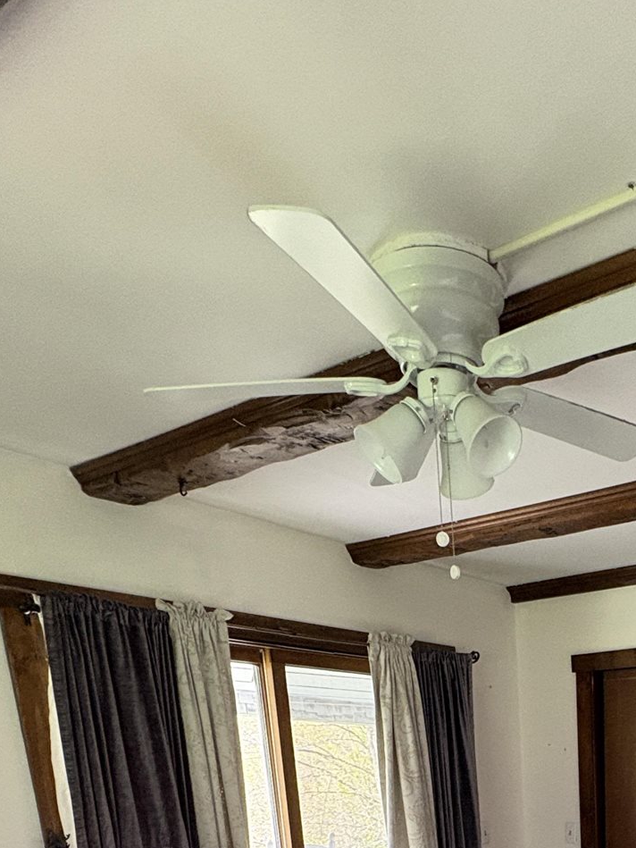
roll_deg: +1.1
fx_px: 833
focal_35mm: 34
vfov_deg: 40.5
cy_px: 983
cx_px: 581
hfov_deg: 38.7
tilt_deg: -13.8
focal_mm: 2.22
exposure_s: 1/60
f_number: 2.2
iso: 400
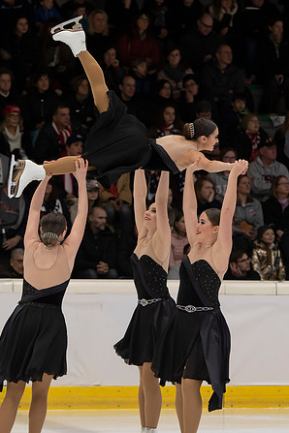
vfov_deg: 7.9
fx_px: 3143
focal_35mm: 261
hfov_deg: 5.3
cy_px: 198
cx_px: 197
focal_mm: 105
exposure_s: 1/250
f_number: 3.5
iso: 800
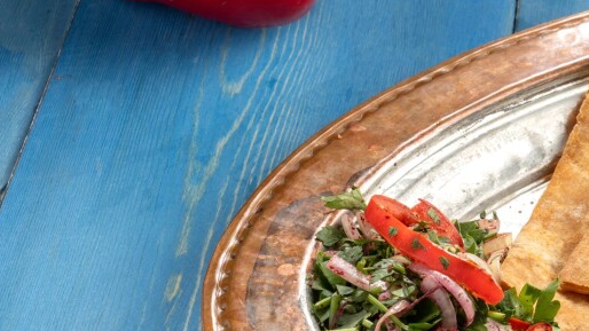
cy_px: 187
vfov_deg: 7.9
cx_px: 704
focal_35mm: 154
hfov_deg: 13.6
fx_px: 2405
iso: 200
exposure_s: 1/100
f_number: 14
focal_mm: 59
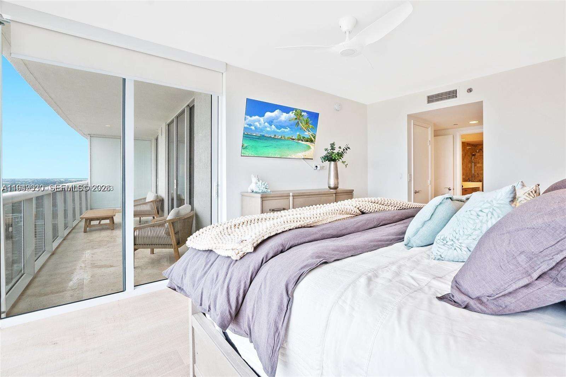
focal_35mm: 15
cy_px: 188
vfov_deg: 77.3
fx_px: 236
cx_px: 283
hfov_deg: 100.4
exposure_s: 1/15
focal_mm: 10
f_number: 8
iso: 250
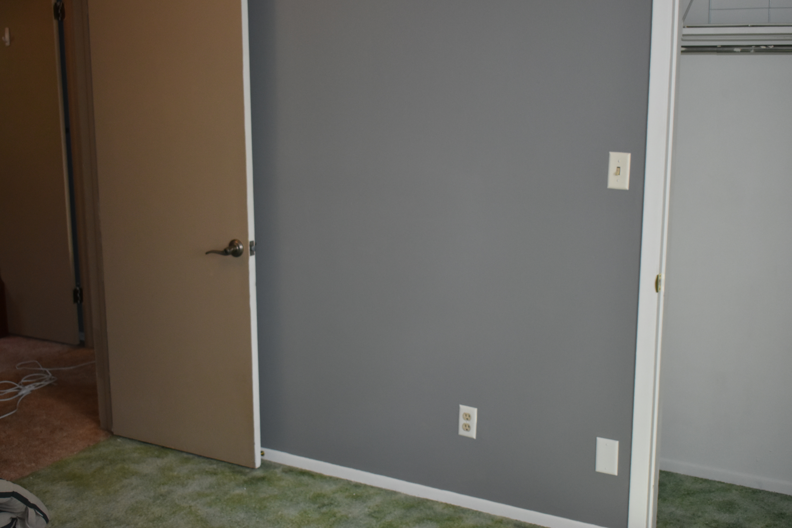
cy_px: 259
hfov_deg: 42.7
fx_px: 1012
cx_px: 390
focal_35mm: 46
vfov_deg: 29.2
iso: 1000
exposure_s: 1/200
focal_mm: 30
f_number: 4.2
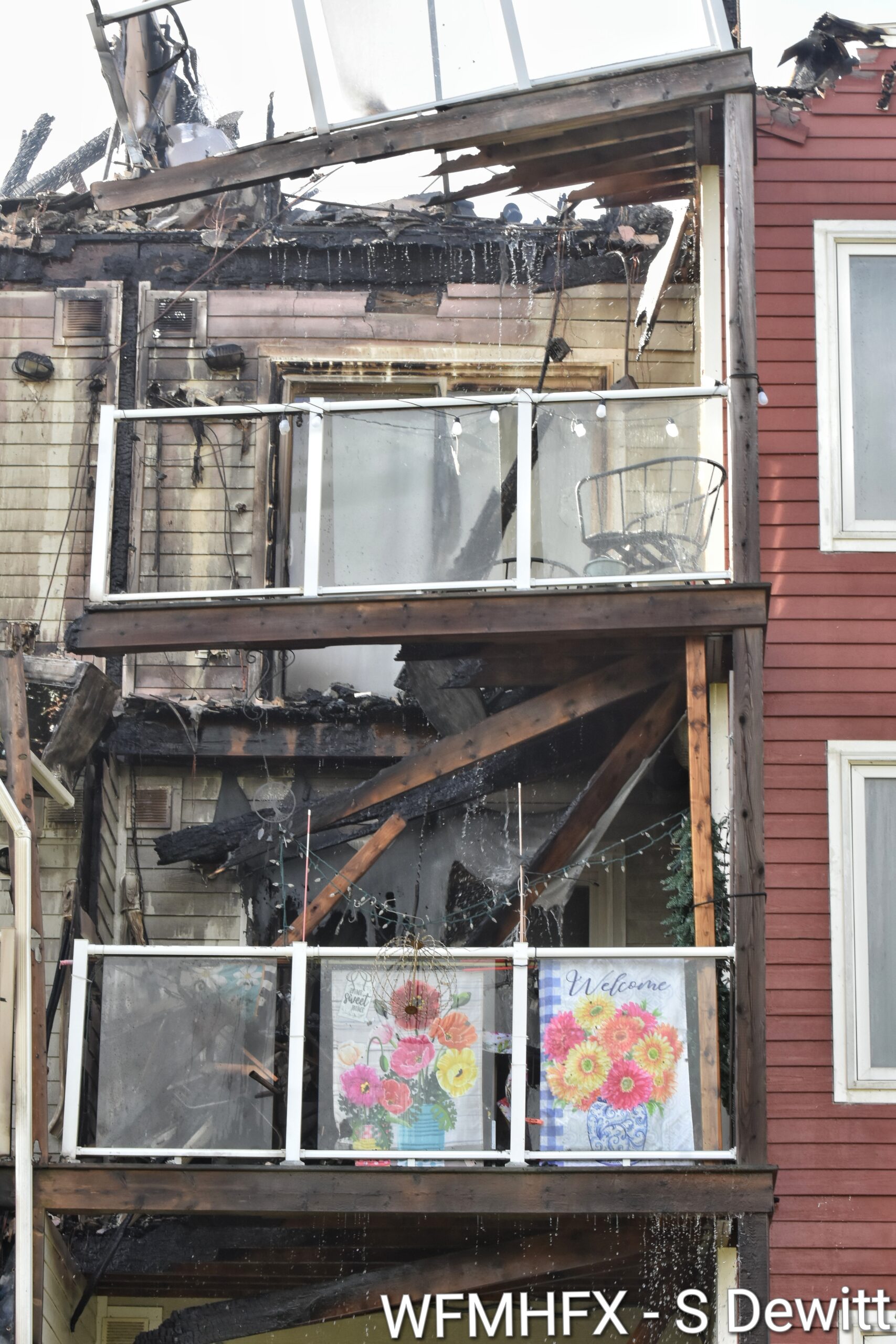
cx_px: 448
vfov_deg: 19.5
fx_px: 3919
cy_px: 672
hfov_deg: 13.0
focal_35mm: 105
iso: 500
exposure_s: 1/161
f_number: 9
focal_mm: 70
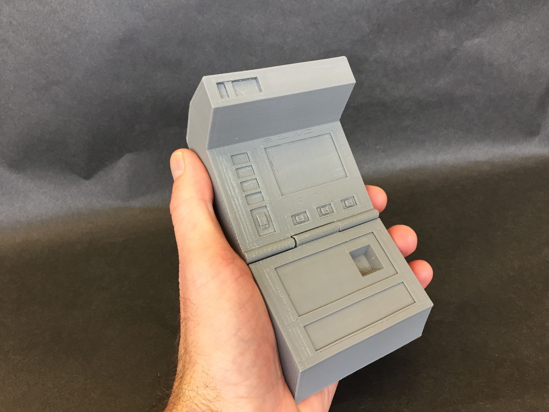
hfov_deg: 61.7
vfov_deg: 48.2
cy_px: 206
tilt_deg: -34.4
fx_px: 460
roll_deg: +0.7
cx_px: 274
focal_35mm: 29
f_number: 2.2
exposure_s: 1/30
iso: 80
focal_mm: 4.15
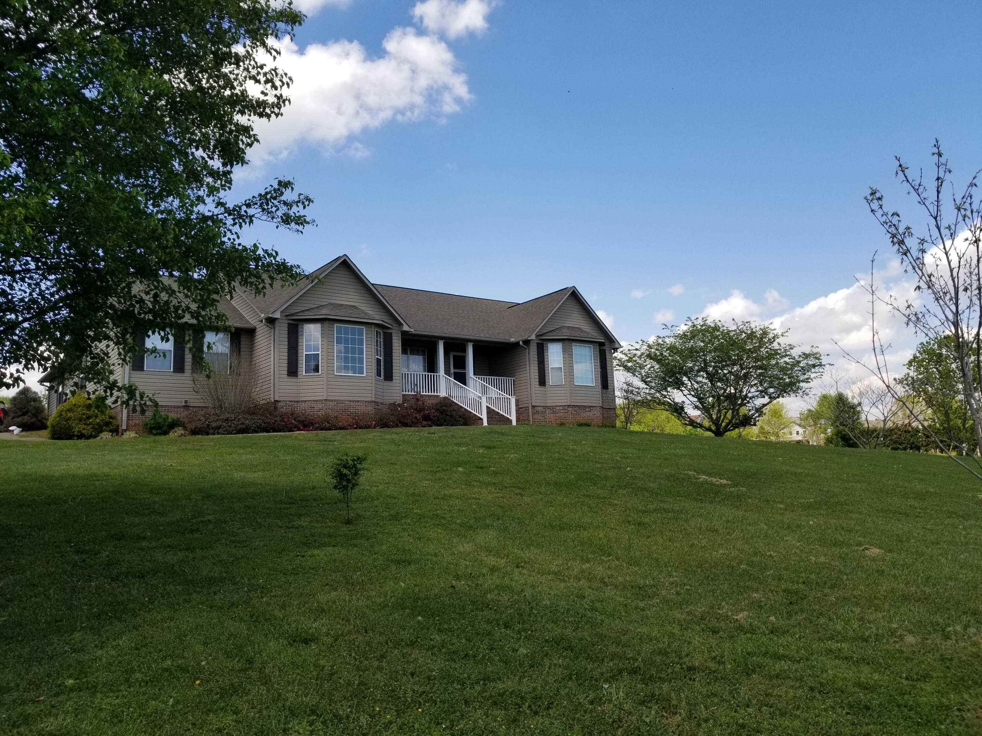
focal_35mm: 26
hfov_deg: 67.3
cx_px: 491
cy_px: 368
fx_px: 738
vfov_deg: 53.1
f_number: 1.7
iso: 50
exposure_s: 1/2104
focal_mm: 4.25
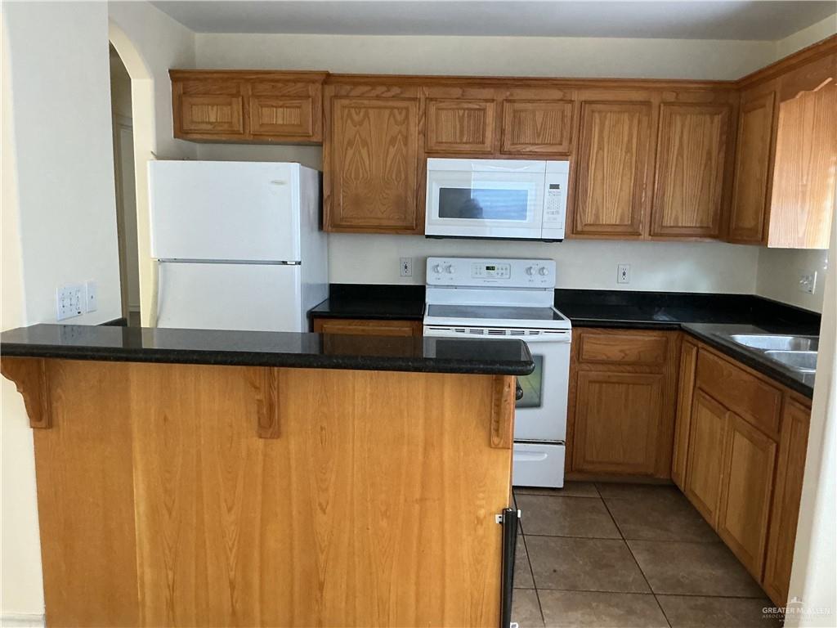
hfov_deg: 61.7
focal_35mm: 29
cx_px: 418
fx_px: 701
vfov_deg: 48.2
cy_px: 314
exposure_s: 1/60
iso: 250
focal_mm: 3
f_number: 1.8
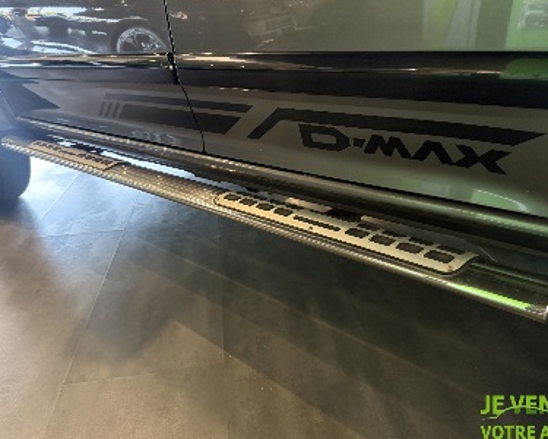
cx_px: 289
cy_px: 222
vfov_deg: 54.9
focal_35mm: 26
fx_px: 422
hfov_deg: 66.0
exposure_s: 1/33
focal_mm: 6.76
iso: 800
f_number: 1.78
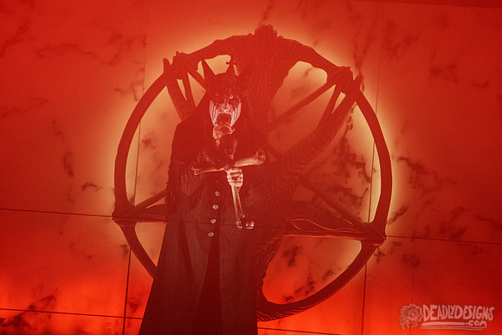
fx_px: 3672
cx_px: 251
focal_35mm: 263
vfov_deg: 5.2
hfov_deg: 7.8
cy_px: 114
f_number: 3.2
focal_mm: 200
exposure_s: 1/500
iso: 2000
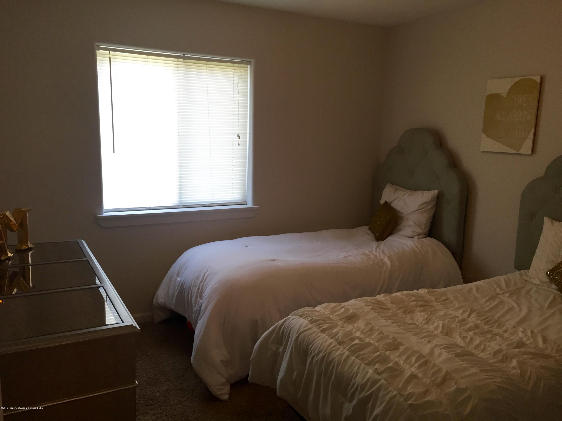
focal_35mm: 29
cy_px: 210
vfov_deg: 48.2
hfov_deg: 61.7
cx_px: 281
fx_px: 471
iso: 32
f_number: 2.2
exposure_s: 1/30
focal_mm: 4.15
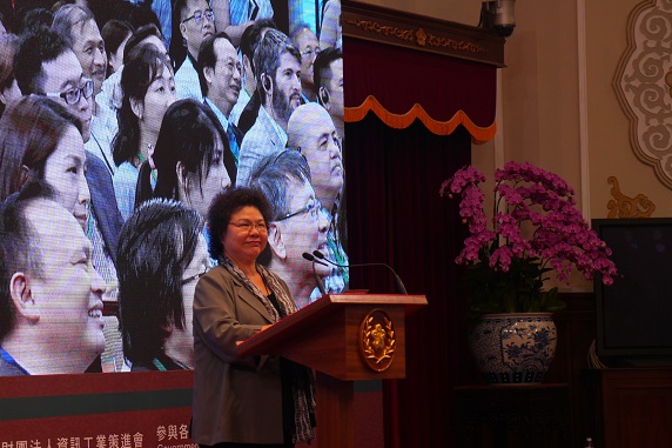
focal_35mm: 102
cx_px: 197
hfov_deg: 19.9
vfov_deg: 13.4
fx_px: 1903
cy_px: 255
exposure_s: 1/250
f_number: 2.8
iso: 400
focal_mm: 33
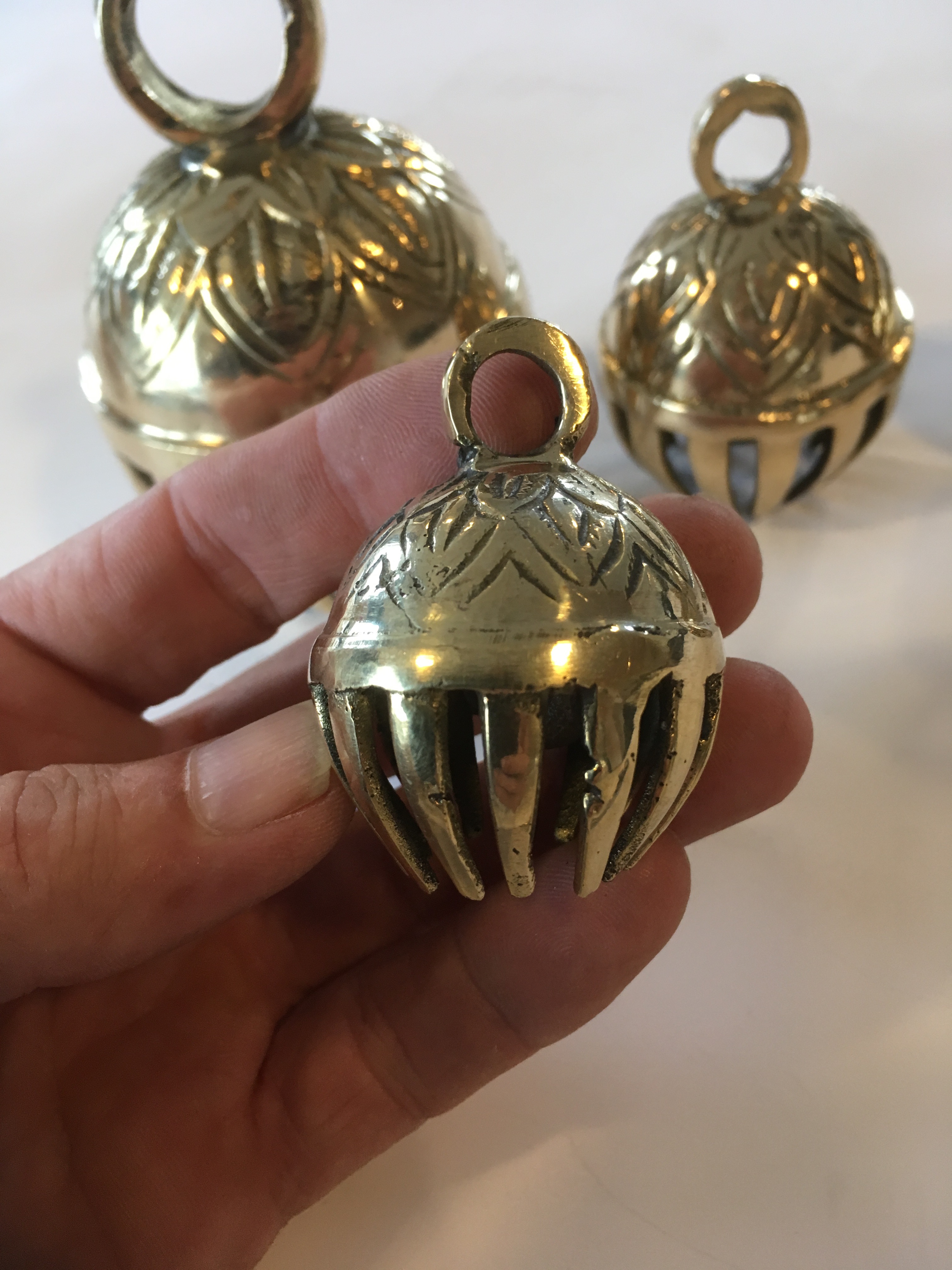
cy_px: 635
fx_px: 1063
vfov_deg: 61.7
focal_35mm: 29
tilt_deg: -46.1
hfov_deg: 48.2
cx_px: 476
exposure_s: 1/33
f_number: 2.2
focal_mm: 4.15
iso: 100
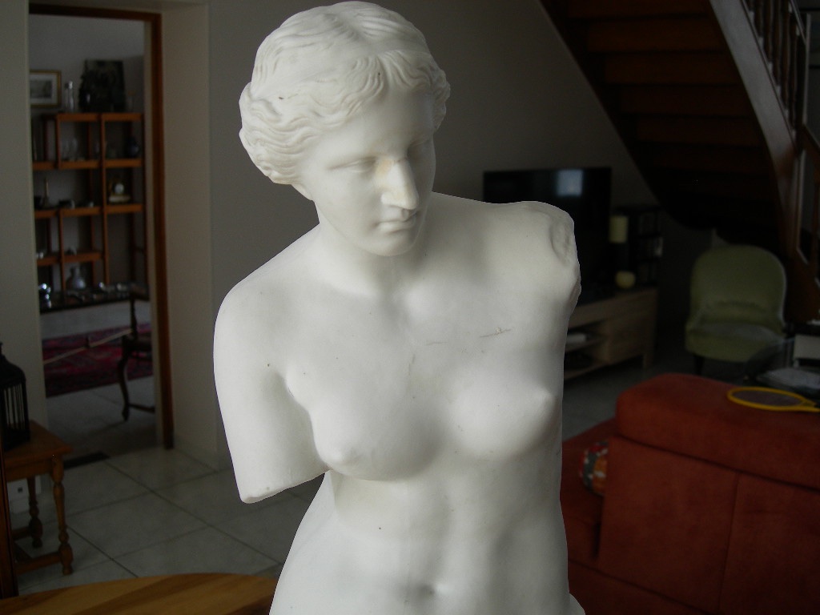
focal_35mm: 38
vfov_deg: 37.7
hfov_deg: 49.0
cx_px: 410
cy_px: 308
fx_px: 900
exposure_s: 1/66.5
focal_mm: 7.8
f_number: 2.8
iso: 50
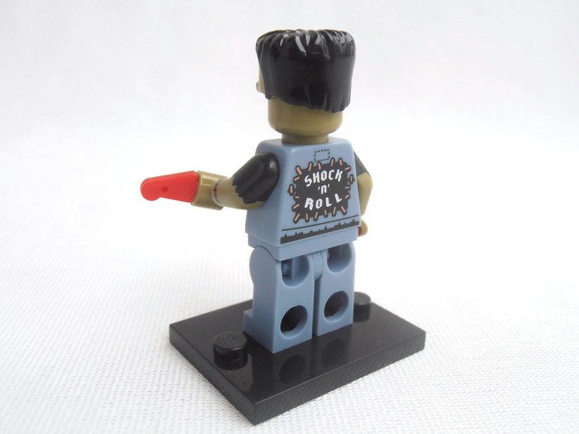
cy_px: 217
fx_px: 619
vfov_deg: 38.7
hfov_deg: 50.1
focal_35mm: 37
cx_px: 290
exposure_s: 1/80
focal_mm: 6.61
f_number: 3.9
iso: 80
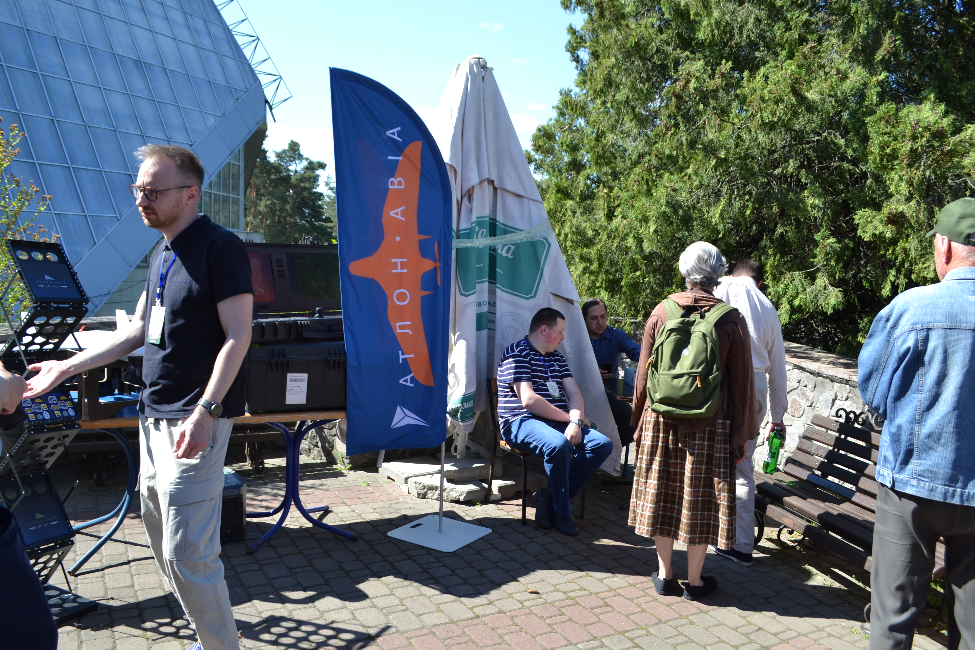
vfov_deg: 47.9
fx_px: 731
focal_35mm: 27
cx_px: 488
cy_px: 325
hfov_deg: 67.4
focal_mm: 18
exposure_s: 1/160
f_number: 6.3
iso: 100
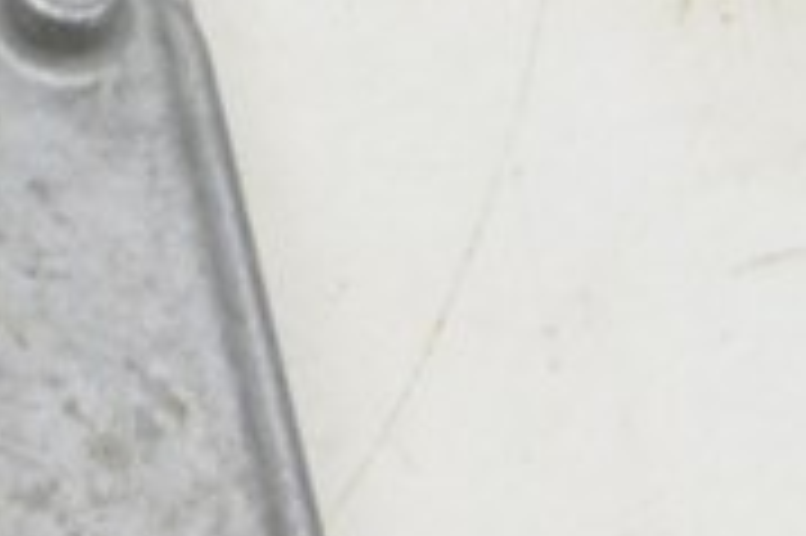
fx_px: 6707
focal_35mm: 300
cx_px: -1189
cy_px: 628
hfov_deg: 6.5
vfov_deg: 4.6
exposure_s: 1/15
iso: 6400
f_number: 20
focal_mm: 35
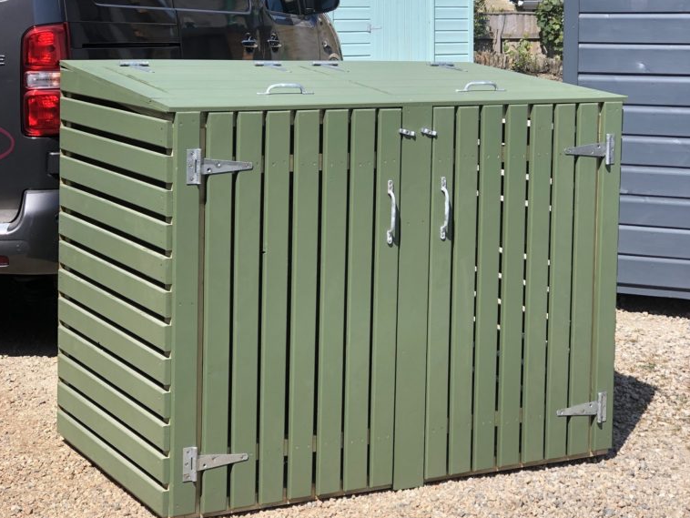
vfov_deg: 19.1
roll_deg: +0.4
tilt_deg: -5.4
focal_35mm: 77
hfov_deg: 25.3
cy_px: 153
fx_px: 1535
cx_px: 344
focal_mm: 6.6
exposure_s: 1/600
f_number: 2.8
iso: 20
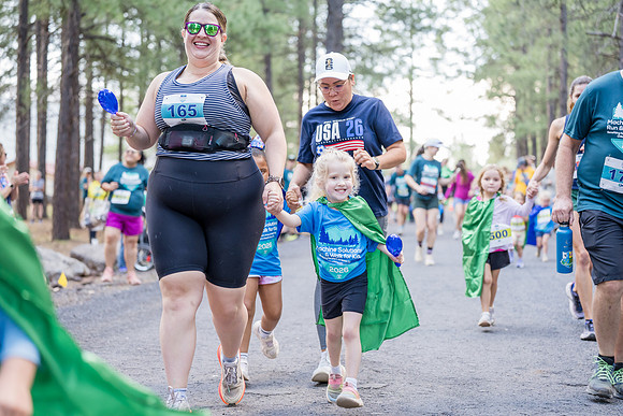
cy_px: 208
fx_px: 1212
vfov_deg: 19.5
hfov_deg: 28.8
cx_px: 312
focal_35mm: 70
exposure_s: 1/400
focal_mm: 70
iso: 1250
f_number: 2.8
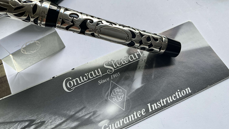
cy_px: 45
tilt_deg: -61.0
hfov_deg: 61.0
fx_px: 194
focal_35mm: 32
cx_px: 114
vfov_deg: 36.4
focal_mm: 3
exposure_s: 1/122
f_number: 1.8
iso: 20
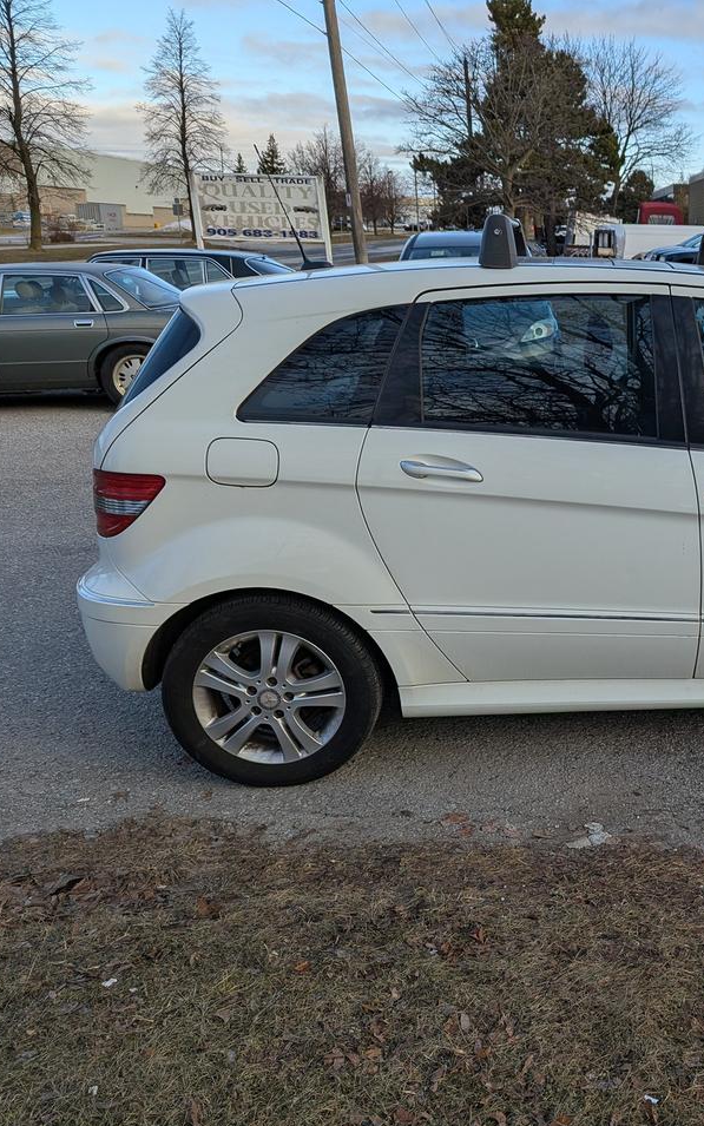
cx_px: 699
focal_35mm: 34
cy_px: 565
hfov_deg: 34.1
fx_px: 1044
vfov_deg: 56.7
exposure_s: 1/913
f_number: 1.85
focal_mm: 6.81
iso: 43
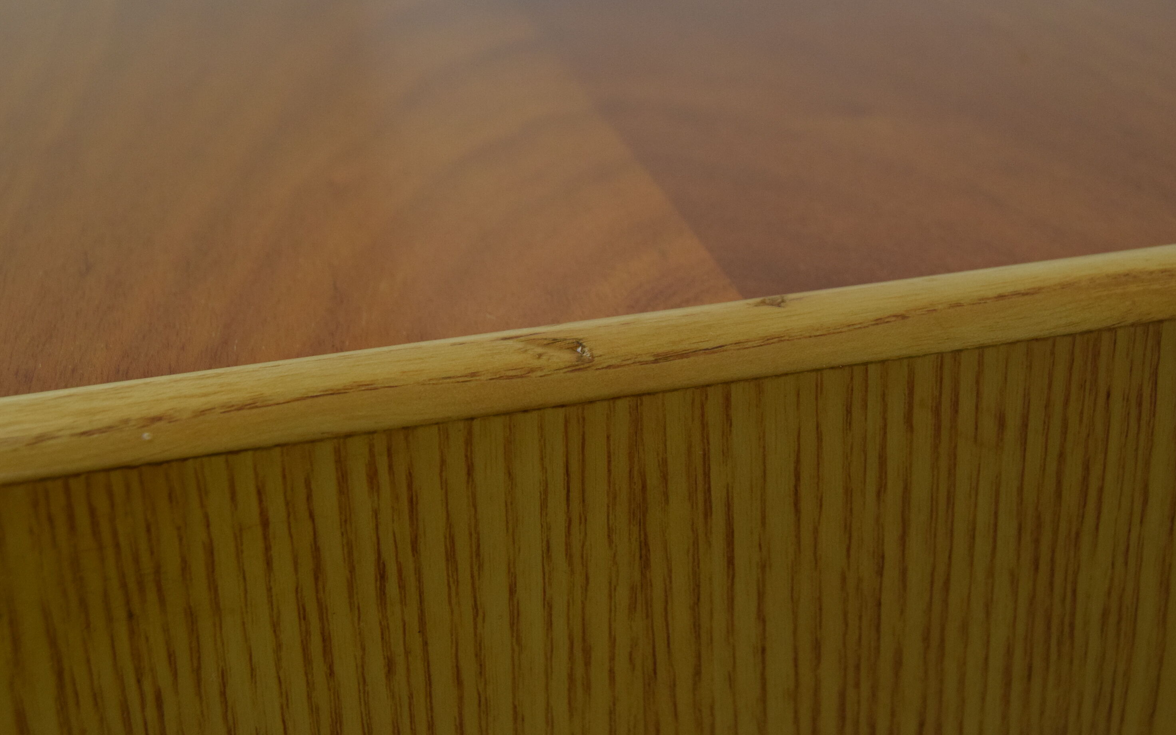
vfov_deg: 23.8
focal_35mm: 55
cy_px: 352
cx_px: 585
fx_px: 1747
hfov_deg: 37.2
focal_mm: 35
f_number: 9
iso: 1600
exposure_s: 1/320
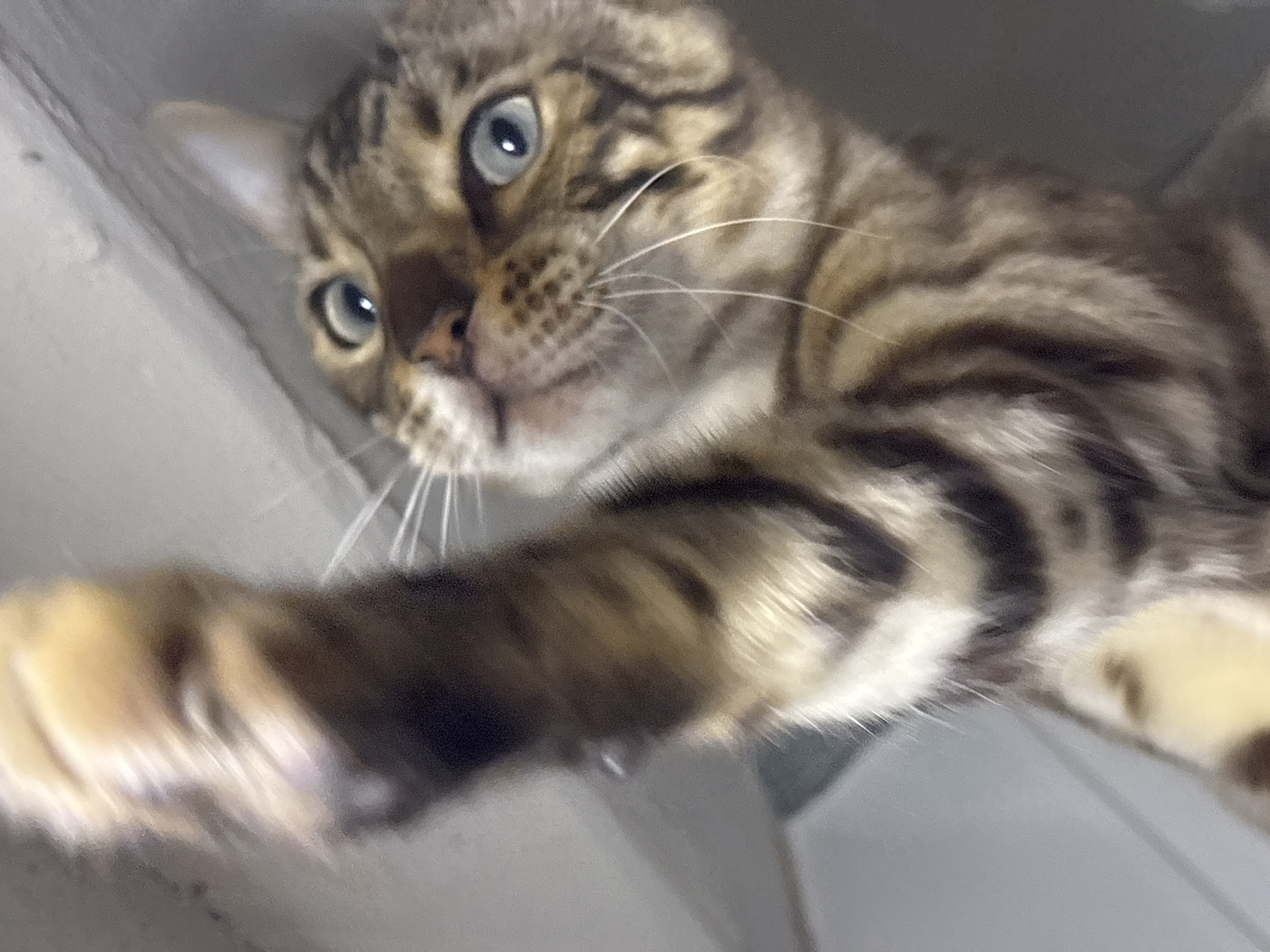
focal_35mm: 52
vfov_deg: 28.0
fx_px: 1908
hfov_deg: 36.8
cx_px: 635
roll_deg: +42.7
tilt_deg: +36.9
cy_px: 476
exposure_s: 1/31
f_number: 1.6
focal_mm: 5.96
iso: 320
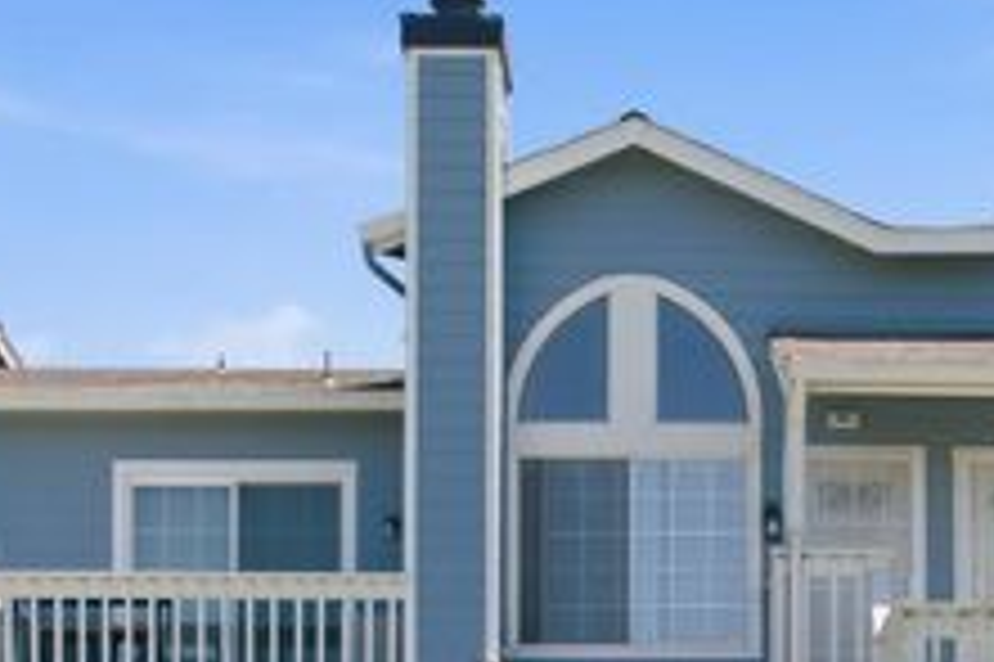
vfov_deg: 21.1
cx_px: 774
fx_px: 1683
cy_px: 727
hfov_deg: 32.1
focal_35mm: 61
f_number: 8
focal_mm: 18
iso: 200
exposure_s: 1/250
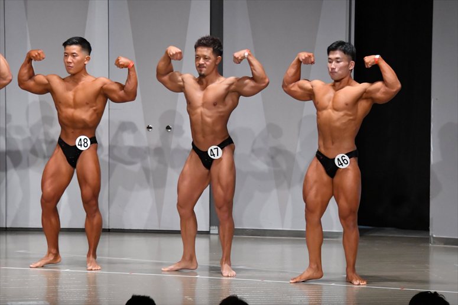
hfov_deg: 10.2
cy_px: 152
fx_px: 2569
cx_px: 229
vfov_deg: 6.8
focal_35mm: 202
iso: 6400
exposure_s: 1/400
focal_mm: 135
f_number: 5.6
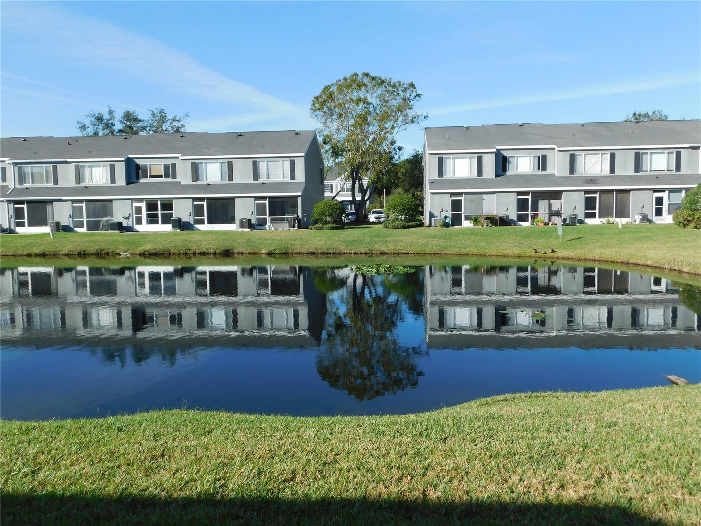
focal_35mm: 30
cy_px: 263
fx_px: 608
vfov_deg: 46.8
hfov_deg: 60.0
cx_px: 350
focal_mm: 5.3
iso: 125
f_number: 3.2
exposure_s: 1/1250
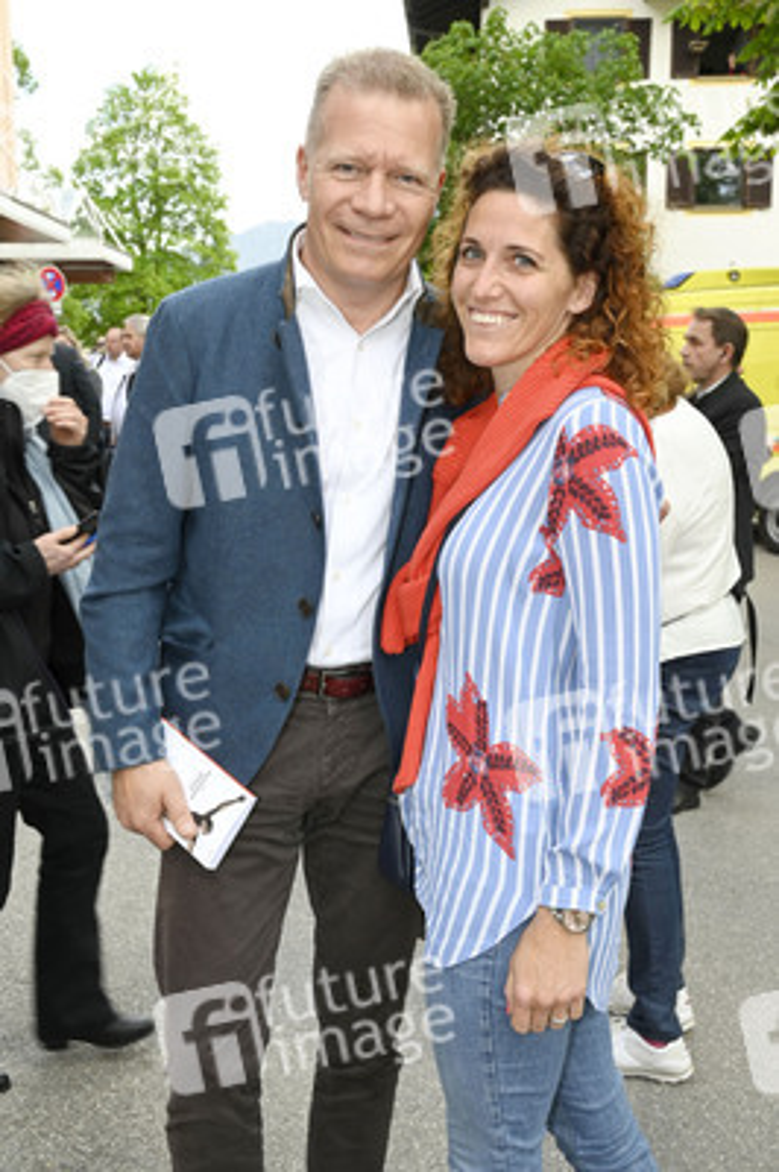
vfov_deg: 51.9
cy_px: 586
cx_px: 390
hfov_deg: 35.9
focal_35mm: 37
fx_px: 1203
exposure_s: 1/160
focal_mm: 37
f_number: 9
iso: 640
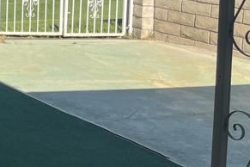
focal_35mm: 95
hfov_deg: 17.7
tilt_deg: -3.7
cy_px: -51
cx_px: -186
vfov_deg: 13.8
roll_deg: +0.2
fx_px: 660
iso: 50
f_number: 1.6
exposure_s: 1/2513
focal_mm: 5.1
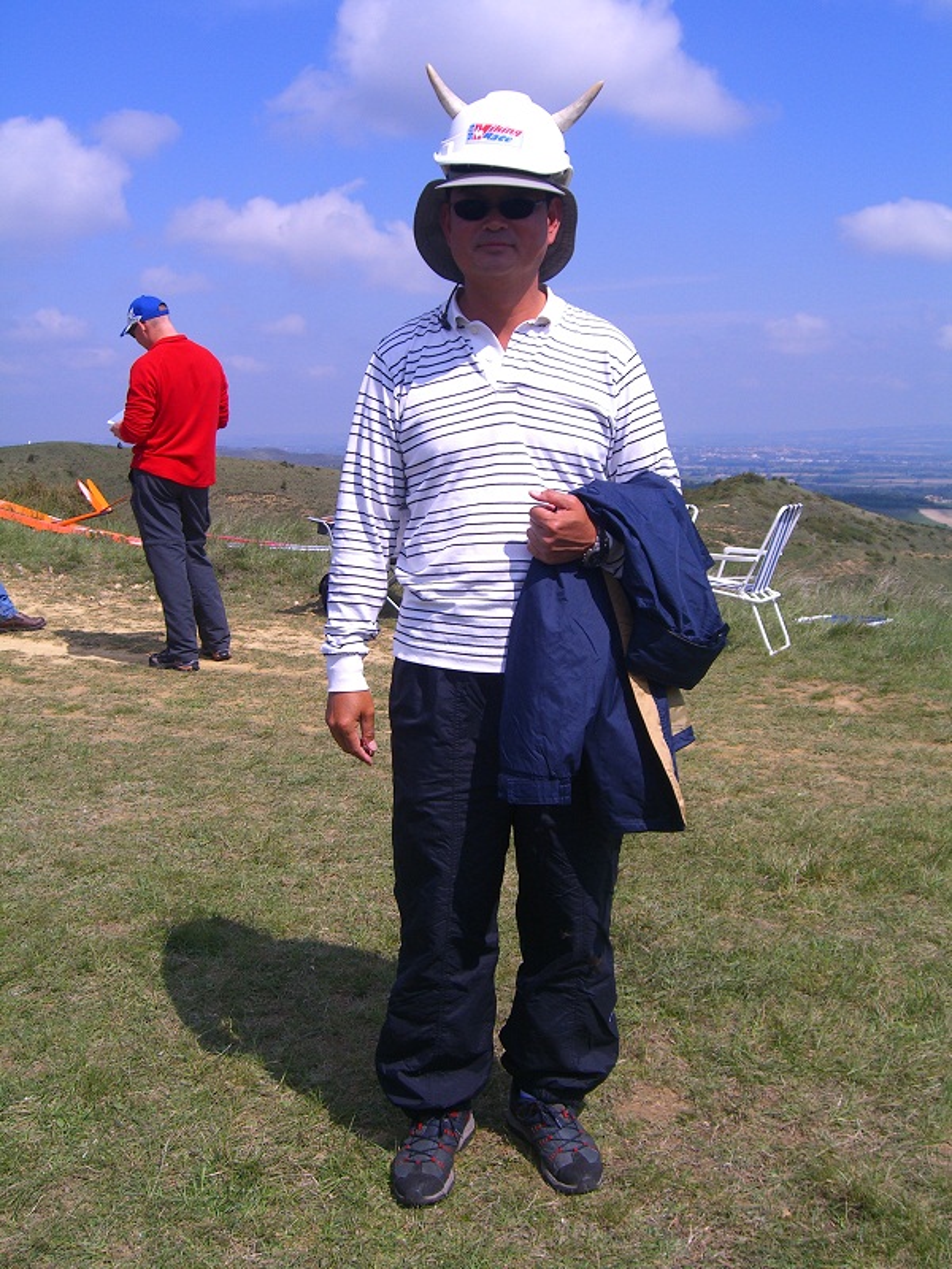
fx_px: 1393
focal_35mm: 38
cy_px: 634
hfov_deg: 37.7
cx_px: 476
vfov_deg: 49.0
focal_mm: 7.9
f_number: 8
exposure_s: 1/200
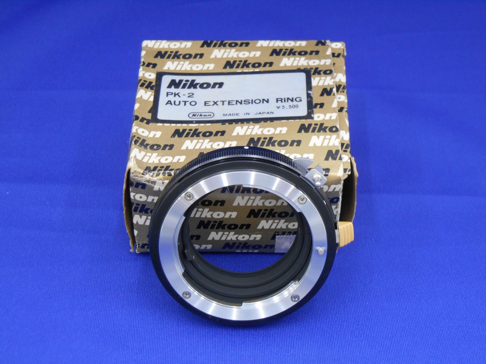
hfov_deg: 31.7
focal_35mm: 61
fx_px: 856
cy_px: 182
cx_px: 243
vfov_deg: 24.0
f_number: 4.4
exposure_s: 1/30
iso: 280
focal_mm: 10.9
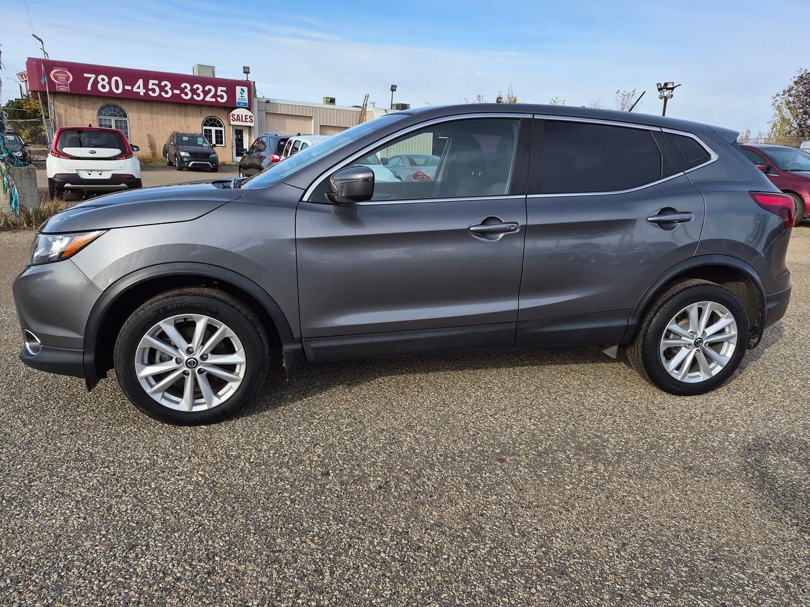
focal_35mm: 23
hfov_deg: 73.9
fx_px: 538
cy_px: 304
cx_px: 405
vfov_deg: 58.9
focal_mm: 5.4
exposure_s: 1/3232
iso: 80
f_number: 1.8
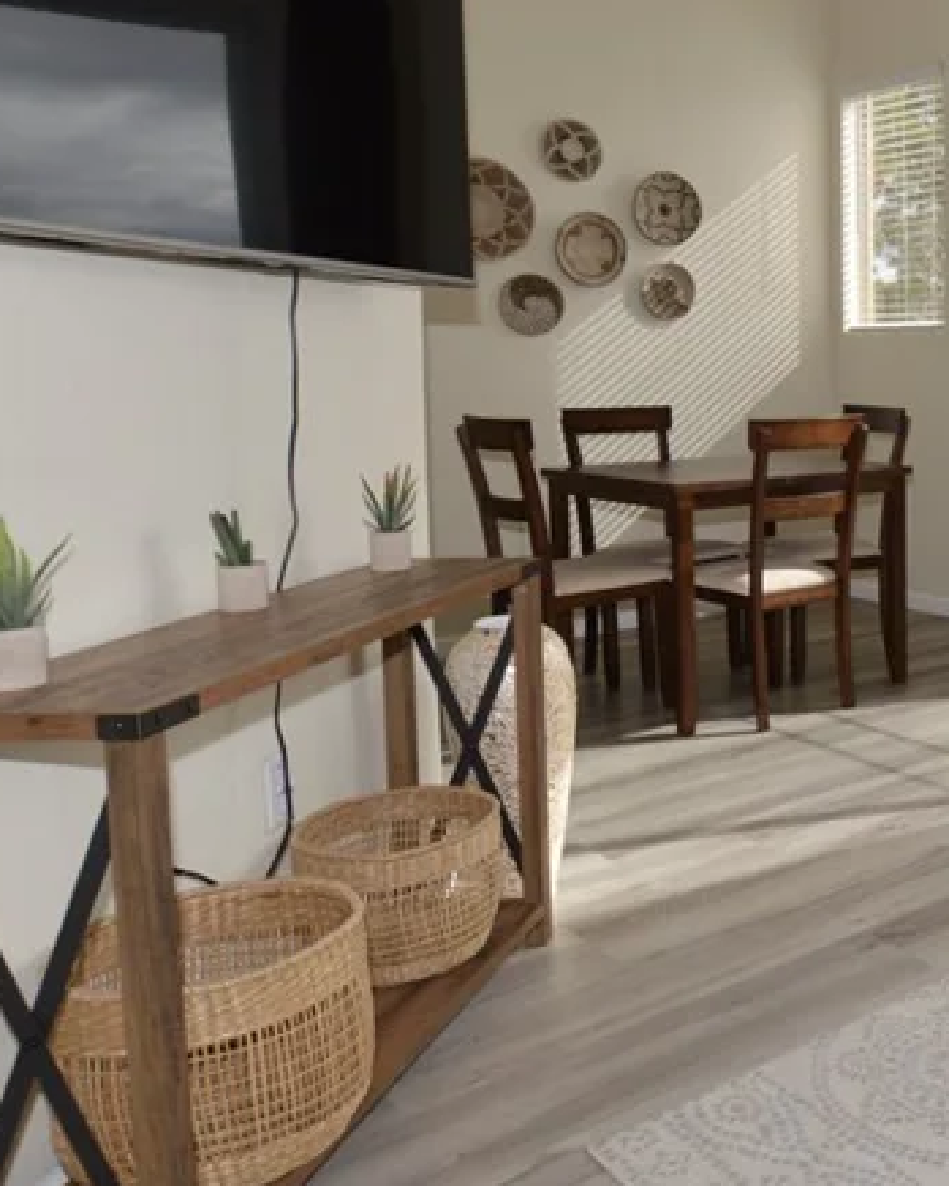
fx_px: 1158
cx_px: 1177
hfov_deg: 34.3
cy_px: 457
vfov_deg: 53.7
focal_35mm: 33
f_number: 6.3
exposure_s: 1/160
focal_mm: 10
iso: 100
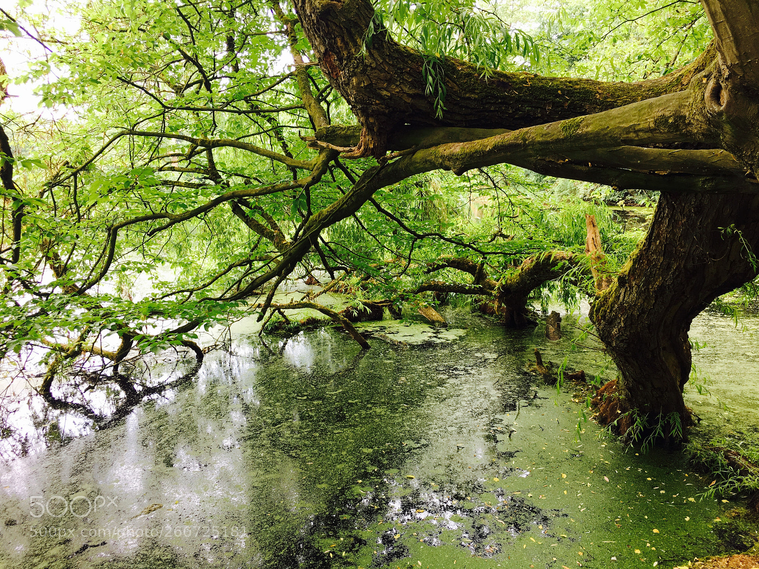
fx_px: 636
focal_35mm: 29
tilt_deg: -8.3
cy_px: 284
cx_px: 380
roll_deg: +0.6
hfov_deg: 61.7
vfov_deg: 48.2
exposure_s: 1/50
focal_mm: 4.15
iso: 32
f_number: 2.2
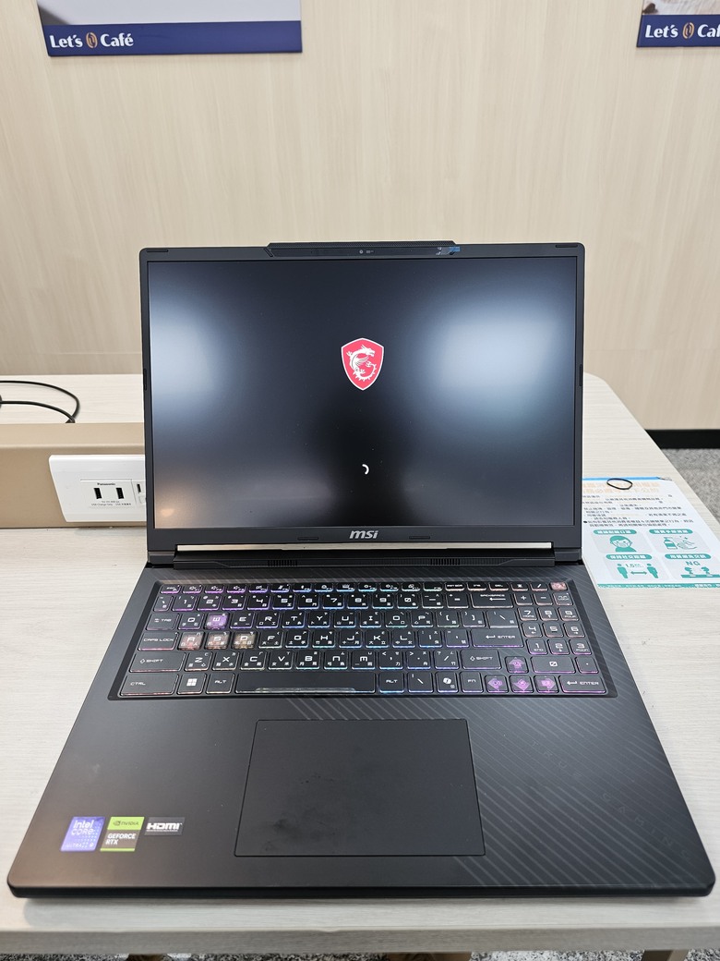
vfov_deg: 73.9
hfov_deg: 58.9
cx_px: 360
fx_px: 638
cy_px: 480
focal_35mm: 23
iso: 125
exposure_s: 1/120
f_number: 1.7
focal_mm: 6.3
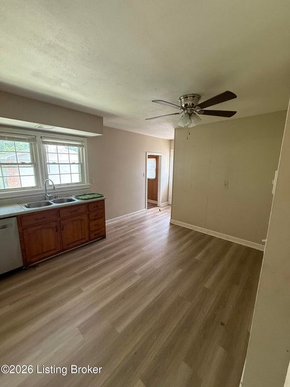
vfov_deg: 102.1
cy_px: 194
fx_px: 156
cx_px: 145
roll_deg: -1.7
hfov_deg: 85.7
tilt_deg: -11.2
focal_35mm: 14
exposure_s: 1/60
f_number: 2.2
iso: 400
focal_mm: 2.22
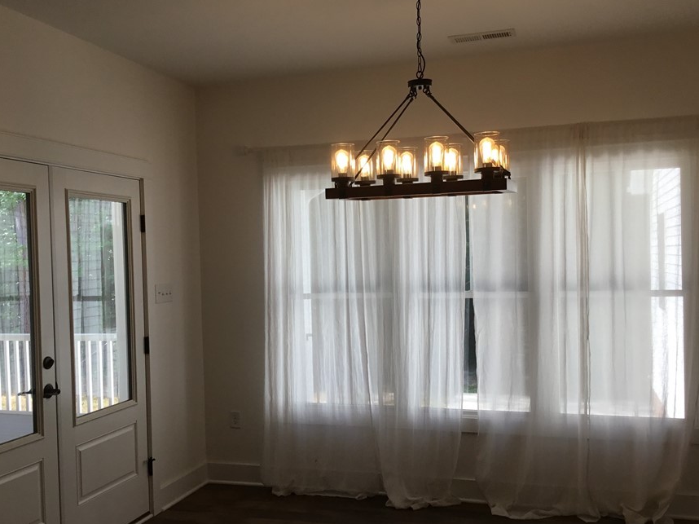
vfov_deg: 38.6
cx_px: 323
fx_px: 747
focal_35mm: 37
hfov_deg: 50.1
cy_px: 280
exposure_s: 1/165
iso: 25
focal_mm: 3.3
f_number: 2.4
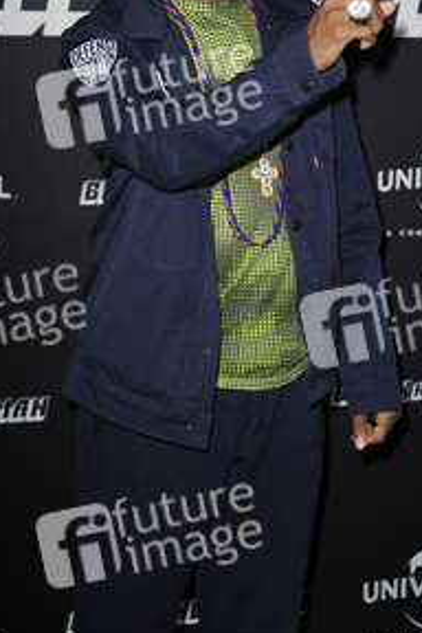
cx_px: 214
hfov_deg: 11.6
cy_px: 207
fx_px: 2075
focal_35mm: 118
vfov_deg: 17.3
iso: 500
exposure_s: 1/160
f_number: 5
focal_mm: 85
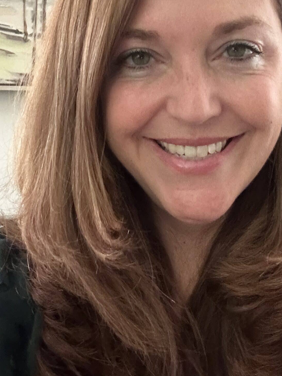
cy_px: 96
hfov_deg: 27.4
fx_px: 576
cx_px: 178
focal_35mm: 53
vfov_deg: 35.4
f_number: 1.9
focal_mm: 2.69
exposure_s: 1/24
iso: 640
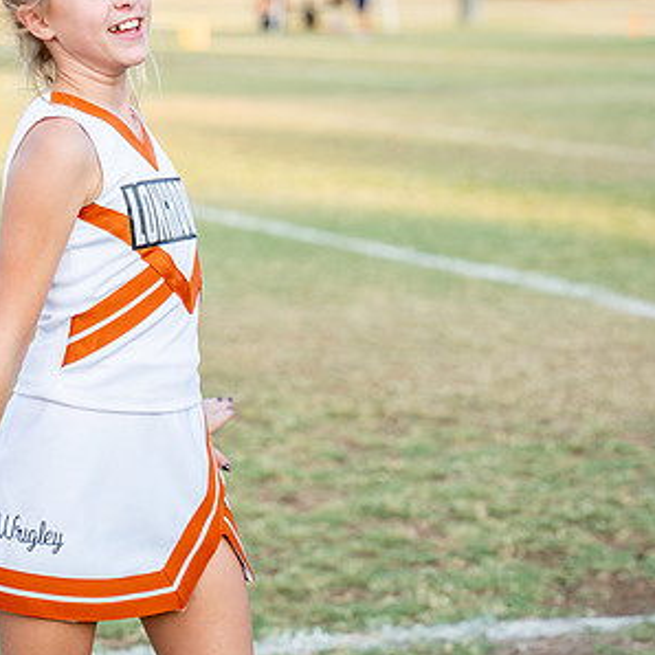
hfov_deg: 11.8
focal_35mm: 147
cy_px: 149
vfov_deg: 11.8
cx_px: 116
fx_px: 3147
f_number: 2.8
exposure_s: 1/800
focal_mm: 70
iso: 200
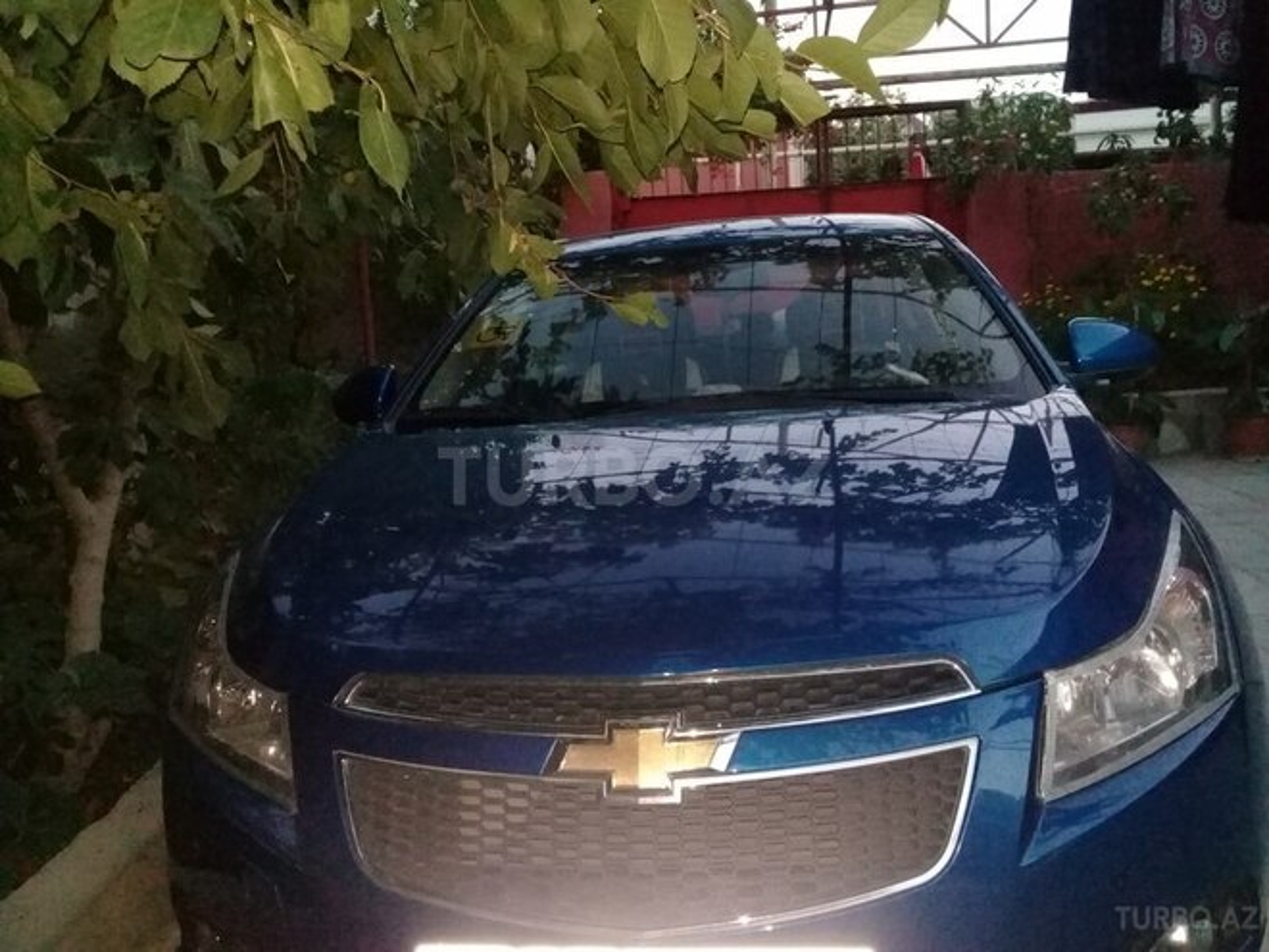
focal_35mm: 31
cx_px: 634
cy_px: 476
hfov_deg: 58.4
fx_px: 1136
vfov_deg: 45.4
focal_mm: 3.3
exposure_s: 1/25
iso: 640
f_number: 2.2
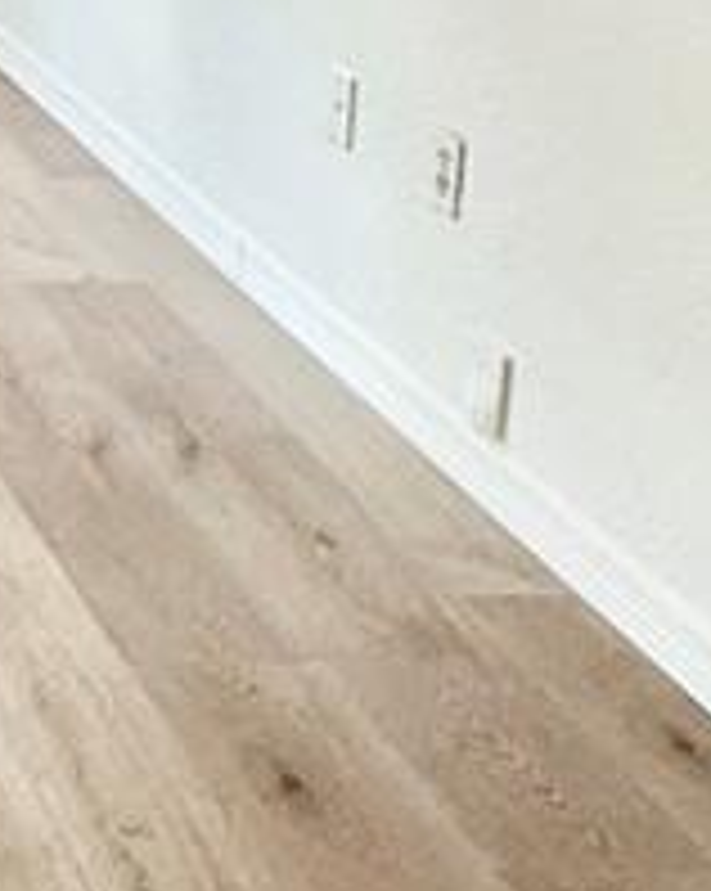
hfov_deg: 15.4
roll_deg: +0.2
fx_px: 2187
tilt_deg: -10.8
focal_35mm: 83
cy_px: -126
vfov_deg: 21.6
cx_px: -634
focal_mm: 2.22
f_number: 2.2
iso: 250
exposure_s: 1/120
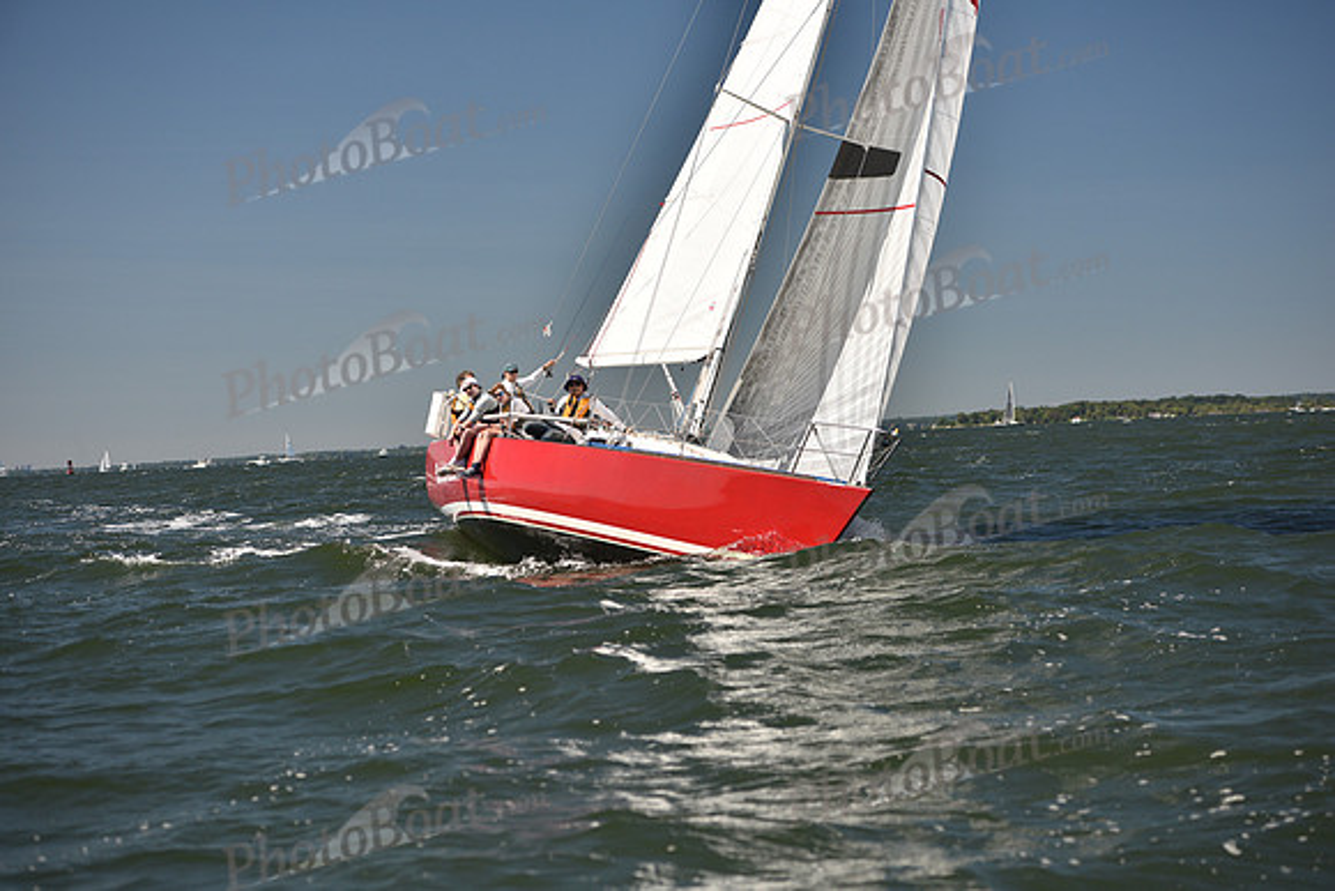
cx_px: 668
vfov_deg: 17.1
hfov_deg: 25.4
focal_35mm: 80
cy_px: 446
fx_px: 2967
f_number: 3.5
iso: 250
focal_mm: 80
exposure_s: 1/1250
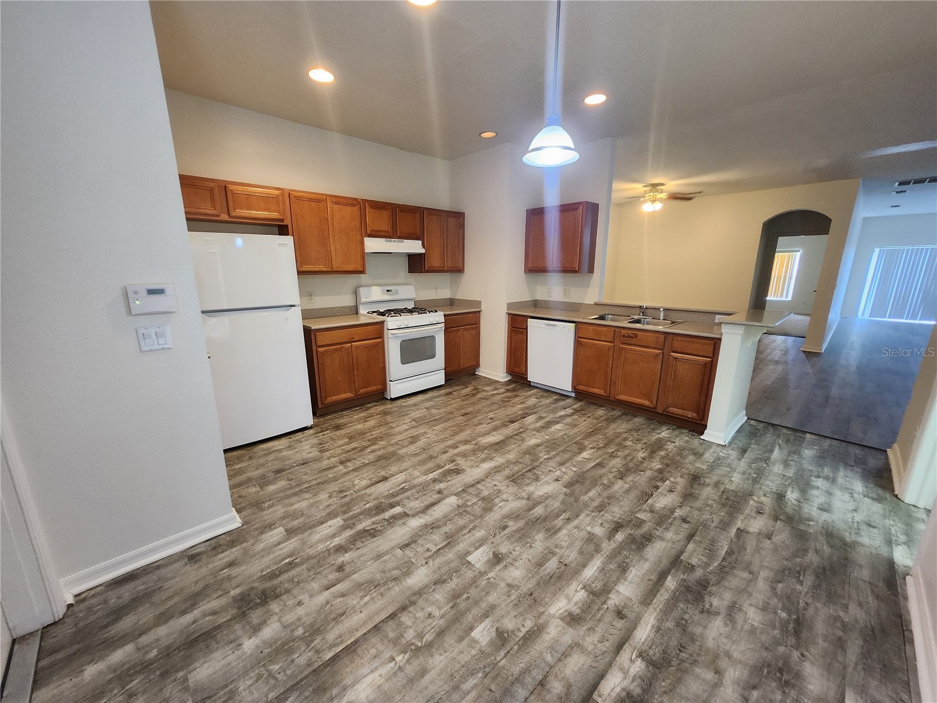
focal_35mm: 13
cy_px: 352
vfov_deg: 89.9
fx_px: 352
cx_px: 468
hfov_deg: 106.2
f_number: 2.2
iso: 320
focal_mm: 1.74
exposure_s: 1/30
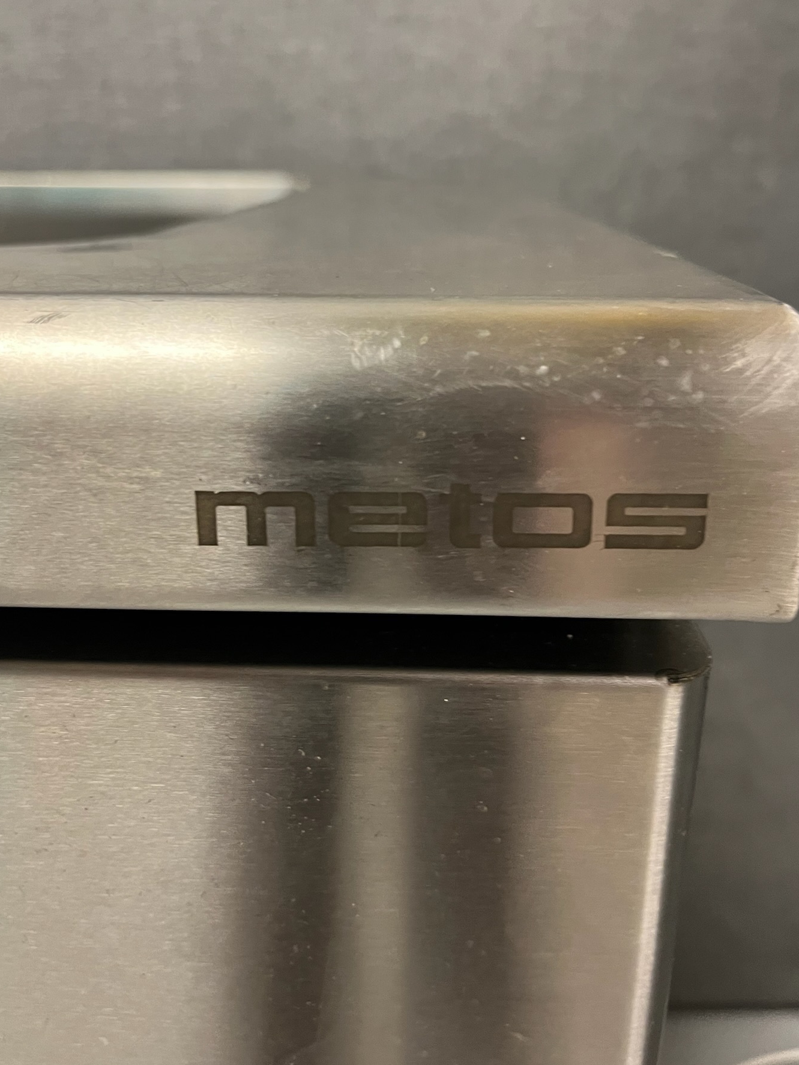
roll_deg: -0.2
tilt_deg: -18.2
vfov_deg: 59.9
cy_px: 487
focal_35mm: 30
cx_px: 407
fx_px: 923
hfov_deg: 46.8
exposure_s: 1/50
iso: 320
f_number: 1.6
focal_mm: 5.1
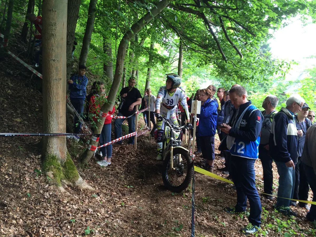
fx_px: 265
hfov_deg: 61.7
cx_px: 158
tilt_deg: -6.0
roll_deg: +1.6
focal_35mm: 29
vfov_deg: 48.2
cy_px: 118
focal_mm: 4.15
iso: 32
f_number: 2.2
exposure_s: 1/33
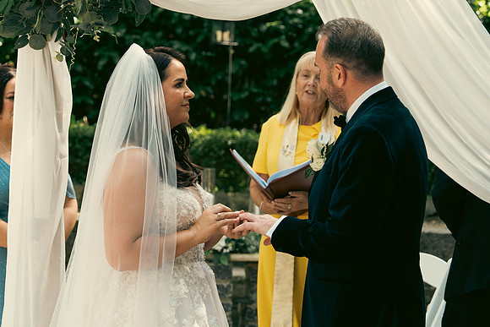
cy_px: 164
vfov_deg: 13.3
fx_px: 1402
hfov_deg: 19.8
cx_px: 245
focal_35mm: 103
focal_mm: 69
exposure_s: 1/200
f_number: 3.5
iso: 320
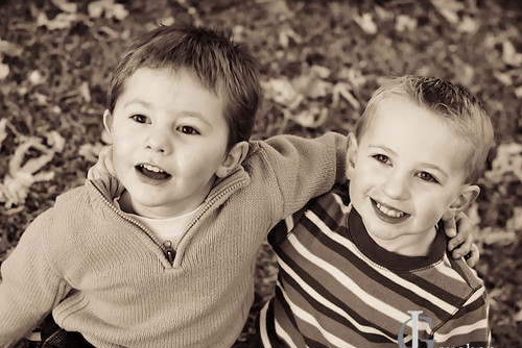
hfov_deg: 23.4
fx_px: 1262
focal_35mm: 87
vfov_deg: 15.7
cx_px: 253
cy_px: 188
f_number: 2.8
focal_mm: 50
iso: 400
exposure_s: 1/80
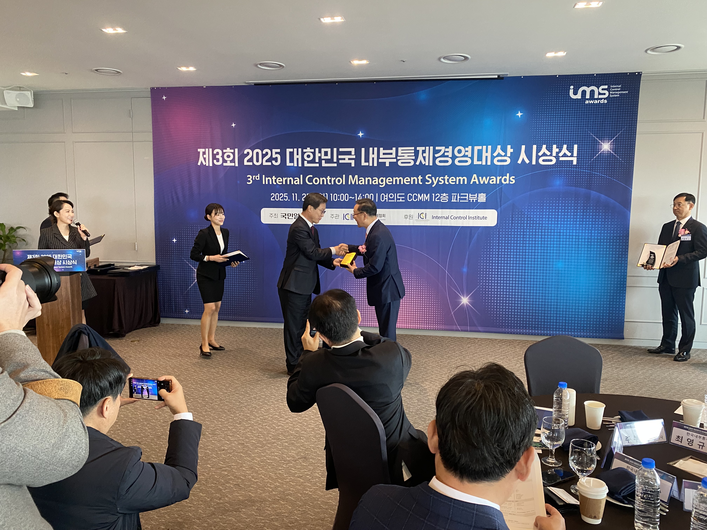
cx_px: 354
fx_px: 531
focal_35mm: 26
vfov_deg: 53.1
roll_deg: -0.6
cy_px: 265
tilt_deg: -5.6
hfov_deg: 67.3
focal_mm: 4.25
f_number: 1.8
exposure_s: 1/60
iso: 250
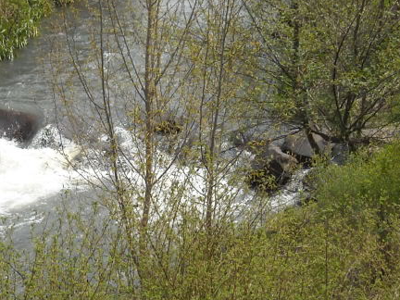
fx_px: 1479
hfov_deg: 15.3
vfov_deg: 11.6
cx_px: 58
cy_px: 145
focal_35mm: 128
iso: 64
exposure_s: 1/148
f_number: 6.6
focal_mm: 8.85
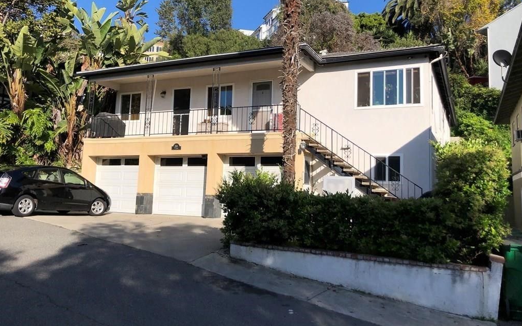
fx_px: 427
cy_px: 147
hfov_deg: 62.9
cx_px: 261
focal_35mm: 30
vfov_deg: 41.8
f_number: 1.8
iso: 20
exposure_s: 1/3690
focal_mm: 4
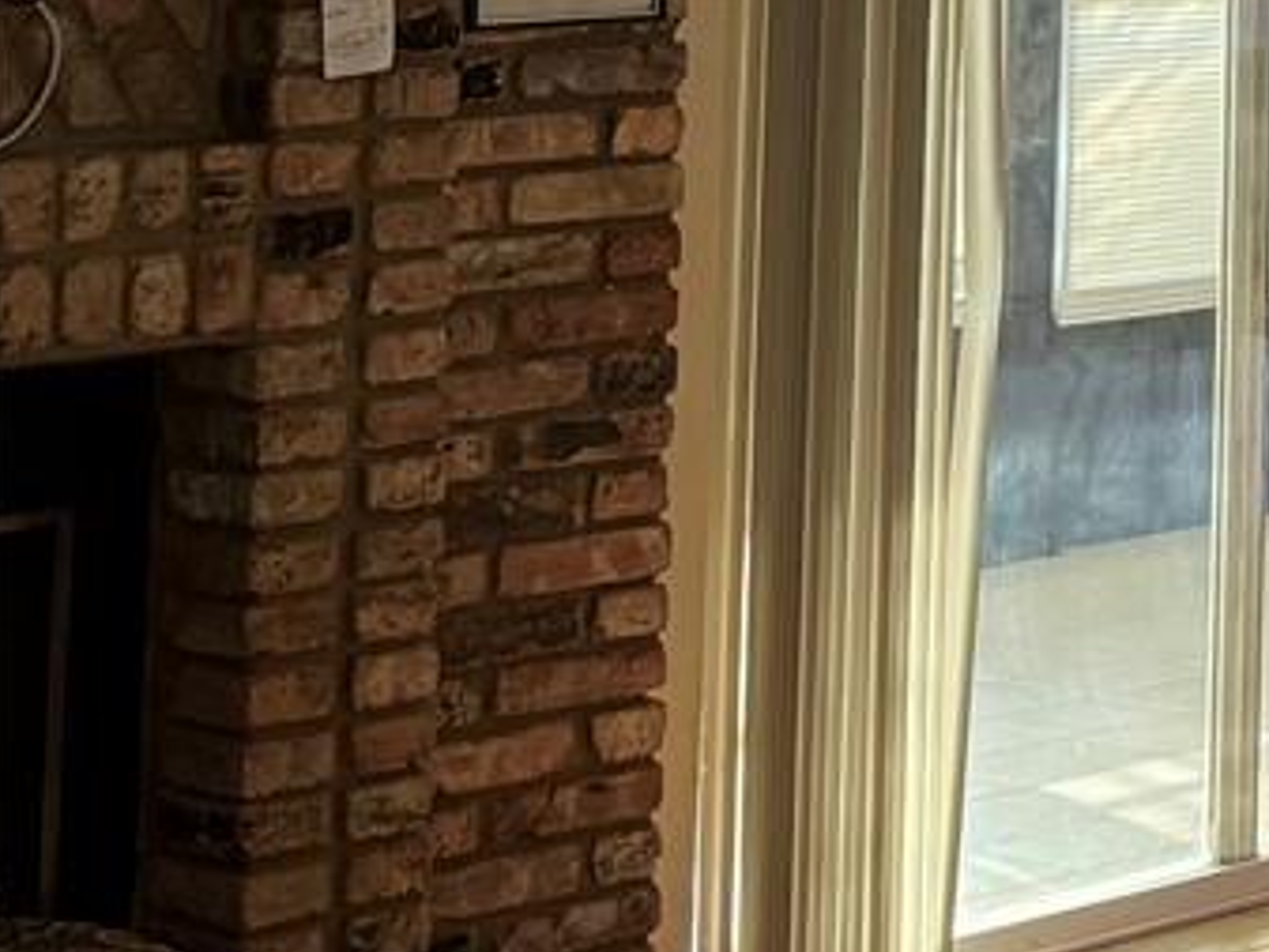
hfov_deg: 13.2
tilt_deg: +3.2
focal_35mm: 114
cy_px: -523
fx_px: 4181
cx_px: 2997
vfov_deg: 12.3
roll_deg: -0.7
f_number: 1.78
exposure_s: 1/120
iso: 250
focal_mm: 6.76
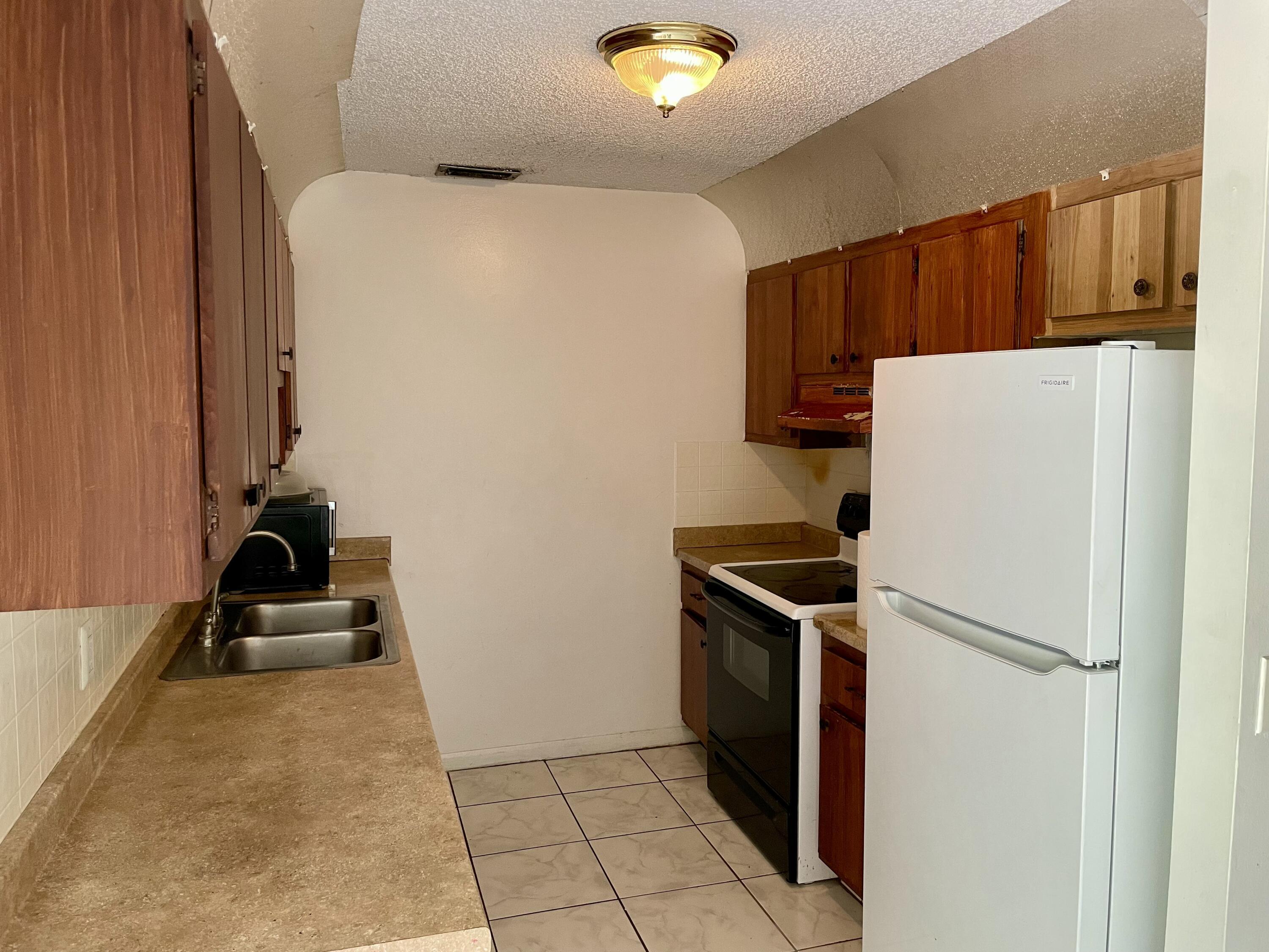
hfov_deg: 67.3
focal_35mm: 26
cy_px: 476
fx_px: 953
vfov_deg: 53.1
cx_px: 634
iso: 160
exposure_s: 1/60
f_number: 1.6
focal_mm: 4.2
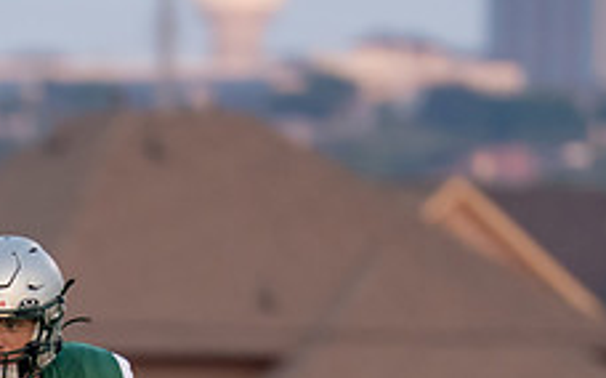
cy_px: 529
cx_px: -252
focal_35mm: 1082
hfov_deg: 1.9
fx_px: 17852
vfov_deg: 1.2
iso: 640
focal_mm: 200
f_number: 2.8
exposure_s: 1/1600
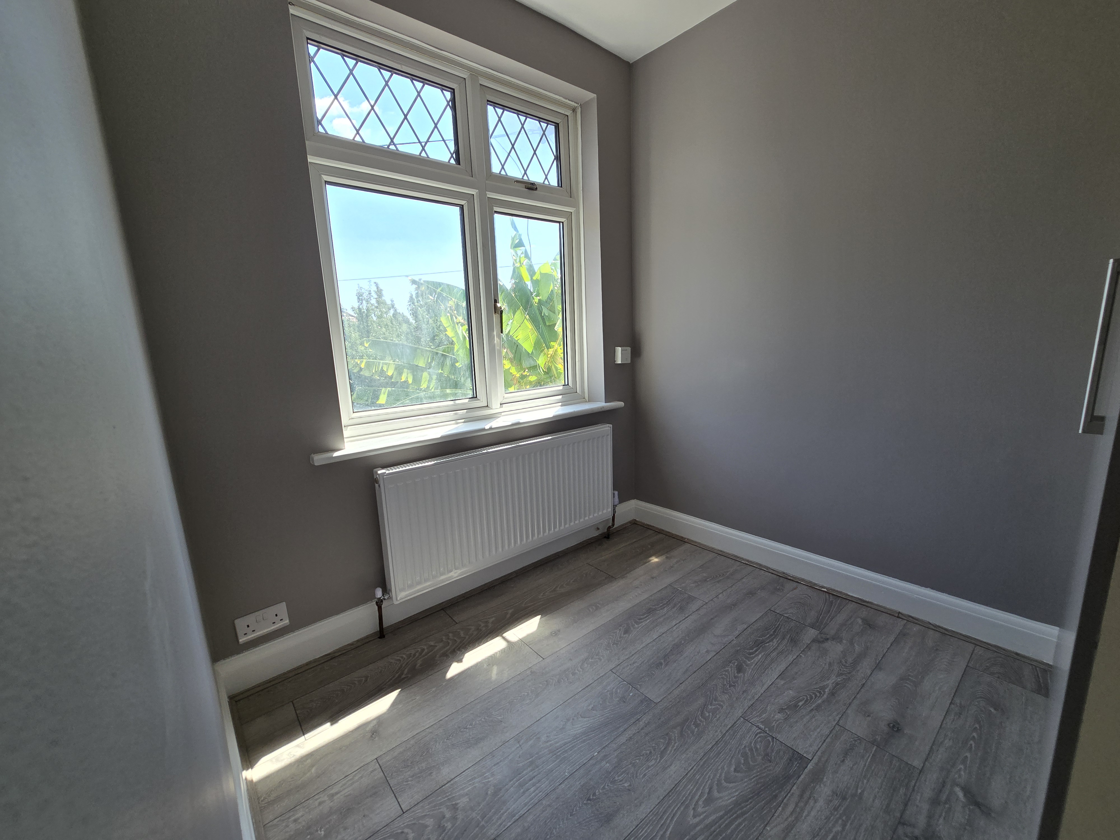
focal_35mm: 13
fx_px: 421
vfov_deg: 89.9
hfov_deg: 106.2
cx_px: 560
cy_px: 420
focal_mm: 2.2
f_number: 2.2
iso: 50
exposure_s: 1/281
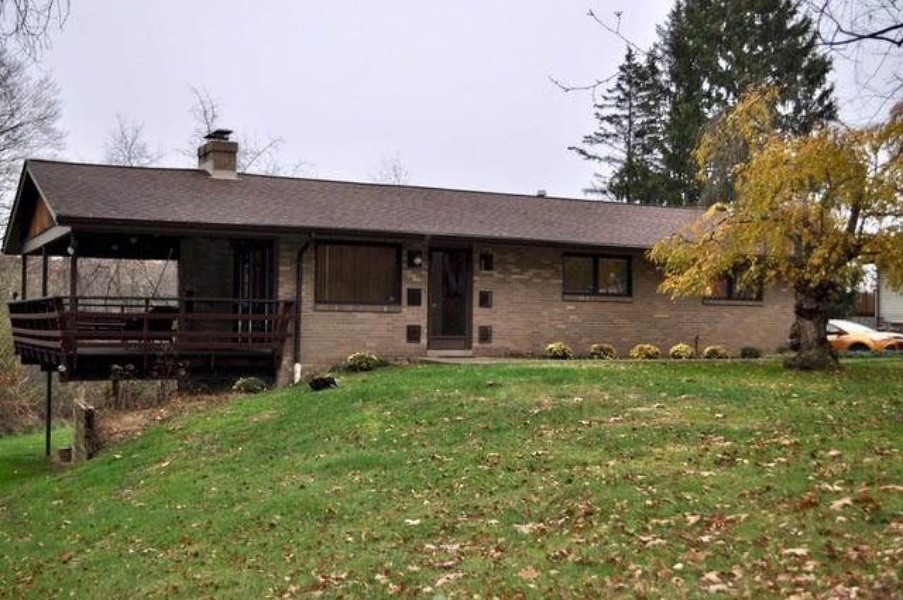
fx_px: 1090
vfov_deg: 30.8
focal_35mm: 44
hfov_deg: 45.0
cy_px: 300
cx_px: 452
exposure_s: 1/200
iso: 200
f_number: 4.8
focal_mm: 29
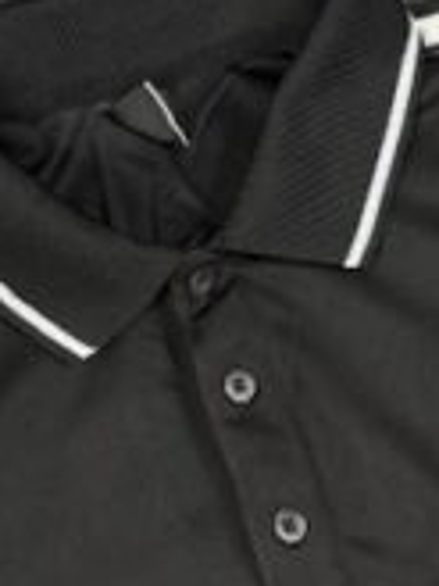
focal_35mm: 78
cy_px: 402
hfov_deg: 18.9
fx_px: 1319
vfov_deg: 24.9
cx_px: 253
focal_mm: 6.76
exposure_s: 1/50
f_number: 1.78
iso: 200
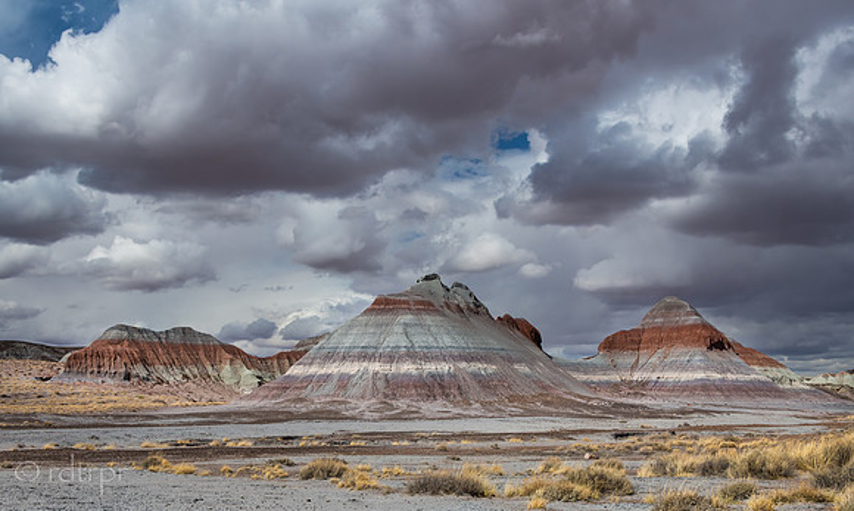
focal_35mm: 49
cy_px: 318
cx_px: 427
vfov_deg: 25.5
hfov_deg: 41.6
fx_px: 1124
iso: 160
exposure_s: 1/320
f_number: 11
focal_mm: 42
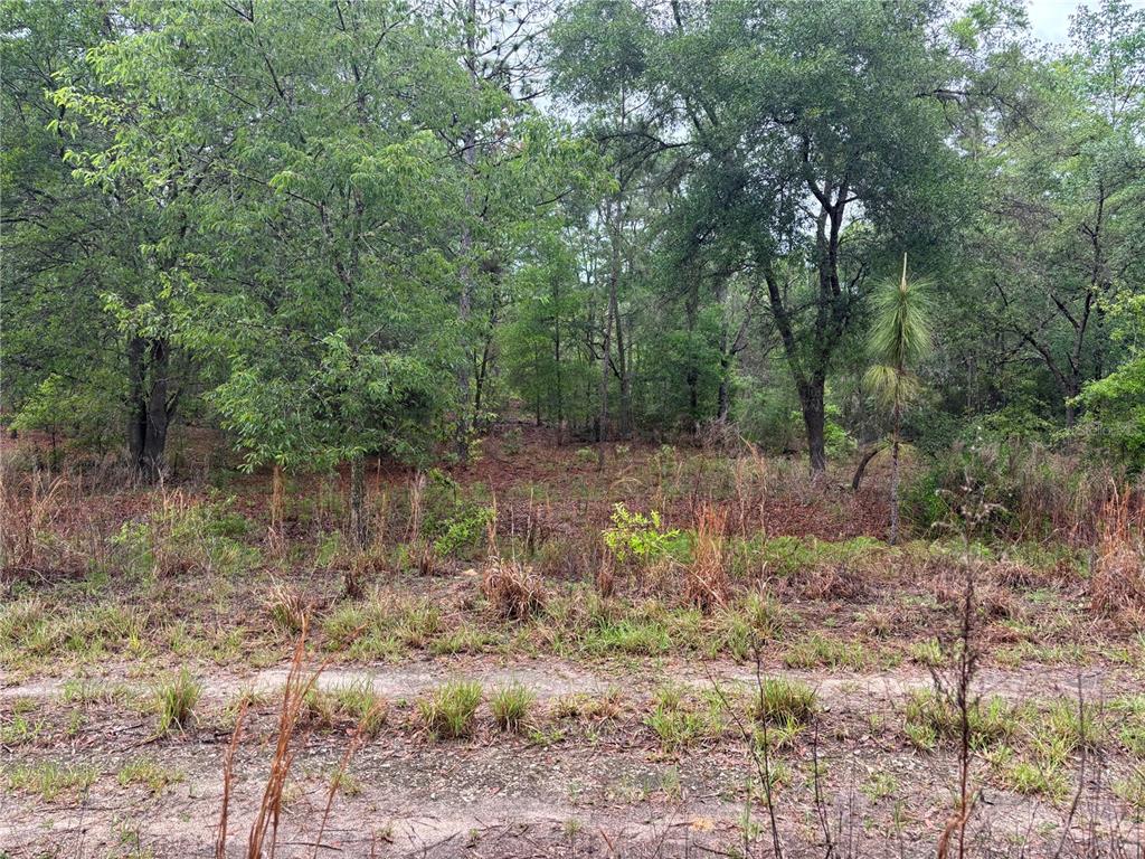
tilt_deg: -1.0
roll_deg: -2.2
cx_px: 572
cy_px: 430
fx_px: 860
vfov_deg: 53.1
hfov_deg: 67.3
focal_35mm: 26
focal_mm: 5.96
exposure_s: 1/307
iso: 50
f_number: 1.6
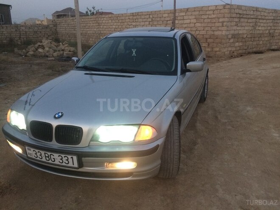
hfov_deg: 61.7
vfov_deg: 48.2
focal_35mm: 29
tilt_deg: -14.9
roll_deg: -0.3
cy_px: 105
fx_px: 235
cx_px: 140
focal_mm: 4.15
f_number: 2.2
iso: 80
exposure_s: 1/33
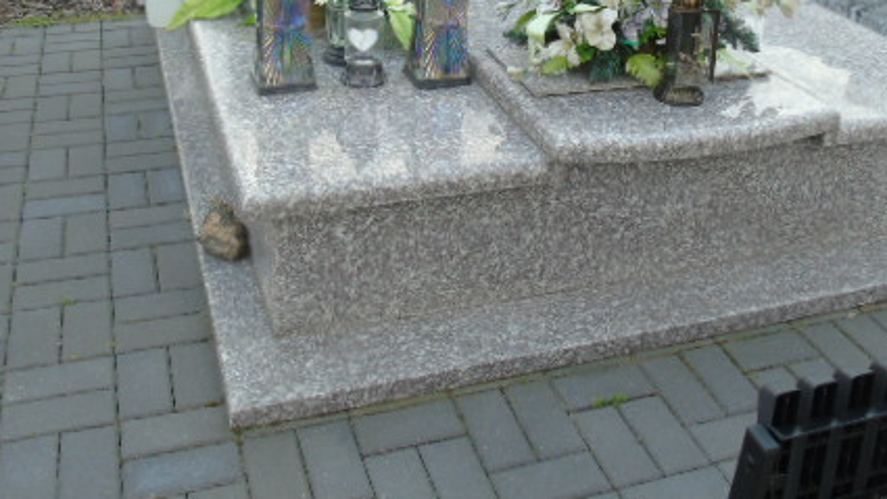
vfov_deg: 27.9
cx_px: 497
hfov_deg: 49.3
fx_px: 964
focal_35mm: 41
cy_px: 48
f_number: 3.4
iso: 80
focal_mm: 4.4
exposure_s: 1/250
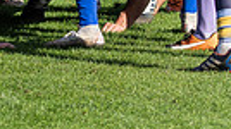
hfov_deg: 3.6
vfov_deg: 2.0
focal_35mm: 598
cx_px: -185
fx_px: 3658
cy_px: -147
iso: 100
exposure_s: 1/1000
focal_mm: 74
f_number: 2.8
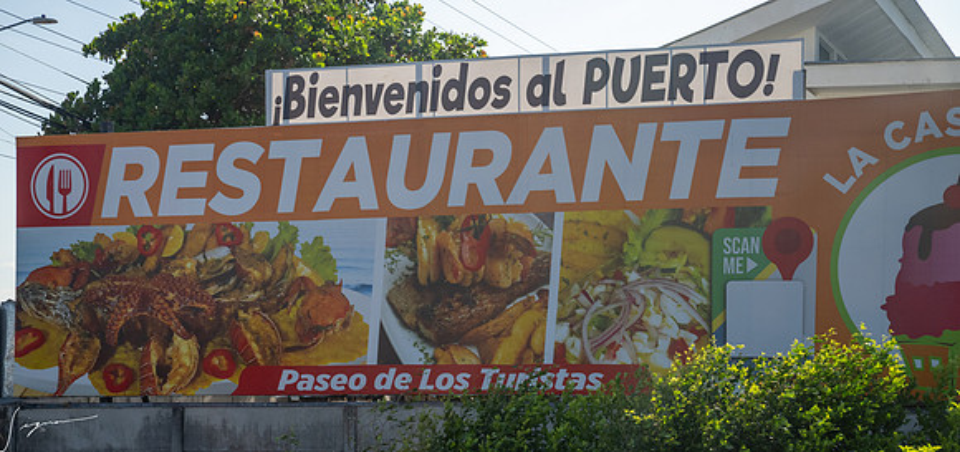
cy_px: 303
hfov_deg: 28.2
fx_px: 1908
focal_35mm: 78
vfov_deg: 13.5
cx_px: 484
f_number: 8
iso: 1000
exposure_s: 1/500
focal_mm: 70
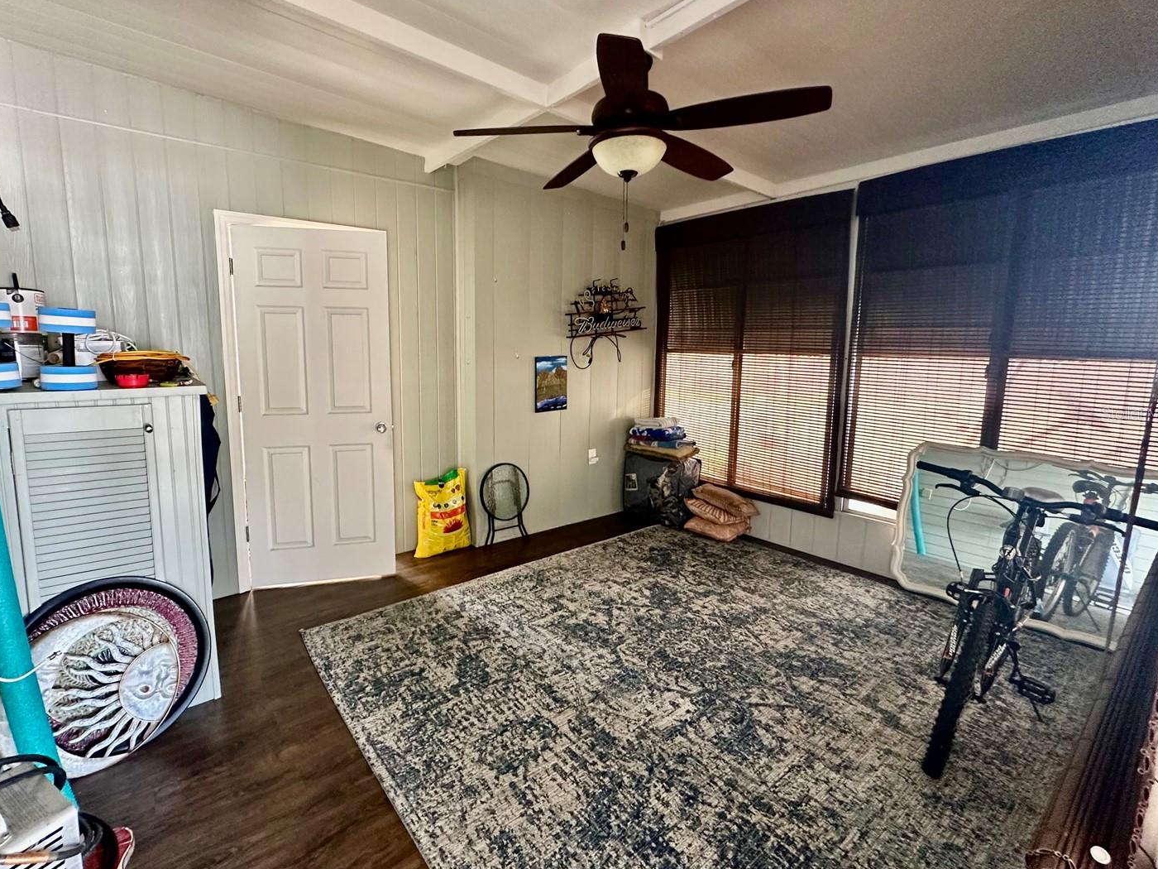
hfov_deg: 94.2
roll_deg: +0.1
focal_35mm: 16
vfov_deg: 78.1
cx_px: 518
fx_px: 535
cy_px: 413
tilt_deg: -6.0
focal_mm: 2.22
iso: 320
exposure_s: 1/60
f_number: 2.2
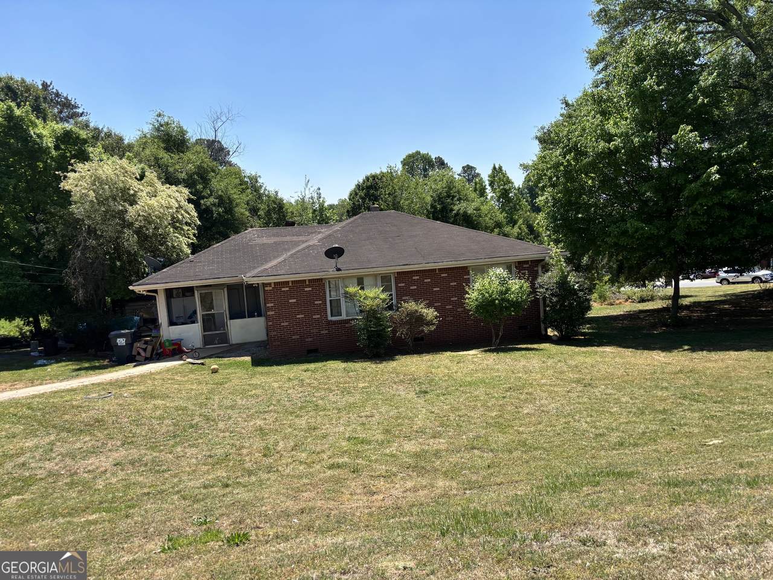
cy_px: 290
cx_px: 386
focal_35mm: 26
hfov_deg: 67.3
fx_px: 581
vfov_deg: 53.1
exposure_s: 1/2857
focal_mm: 5.96
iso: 50
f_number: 1.6
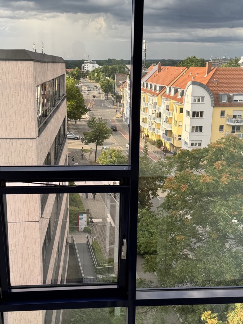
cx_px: 122
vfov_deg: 71.6
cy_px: 162
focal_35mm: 24
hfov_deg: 56.8
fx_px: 225
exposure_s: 1/412
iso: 80
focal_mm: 6.76
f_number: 1.78
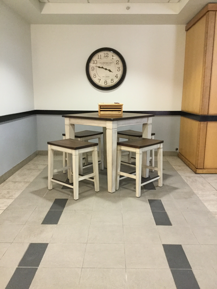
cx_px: 108
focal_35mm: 31
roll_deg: -0.7
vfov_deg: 58.4
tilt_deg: -10.5
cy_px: 144
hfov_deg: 45.4
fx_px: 259
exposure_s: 1/24
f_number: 2.4
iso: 250
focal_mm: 3.3
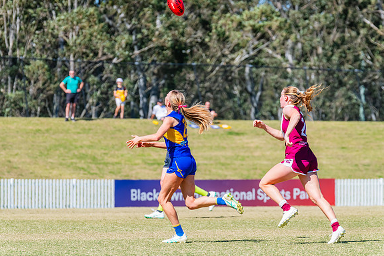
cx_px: 186
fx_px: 3776
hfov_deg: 5.8
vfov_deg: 3.9
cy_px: 128
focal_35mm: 354
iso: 800
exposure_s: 1/1600
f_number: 10
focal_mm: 330
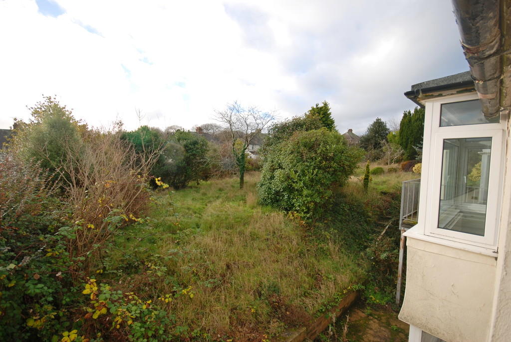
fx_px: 213
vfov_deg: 77.5
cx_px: 256
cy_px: 171
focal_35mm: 15
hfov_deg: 100.3
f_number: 5.6
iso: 100
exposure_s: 1/125
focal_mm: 10
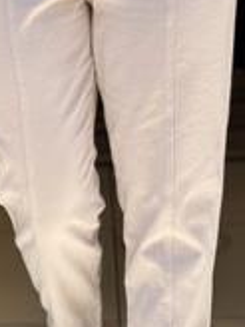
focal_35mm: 121
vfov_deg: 16.3
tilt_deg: -15.0
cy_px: 157
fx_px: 1142
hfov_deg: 12.2
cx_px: 96
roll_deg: +1.2
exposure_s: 1/1116
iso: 64
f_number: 1.78
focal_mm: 6.76
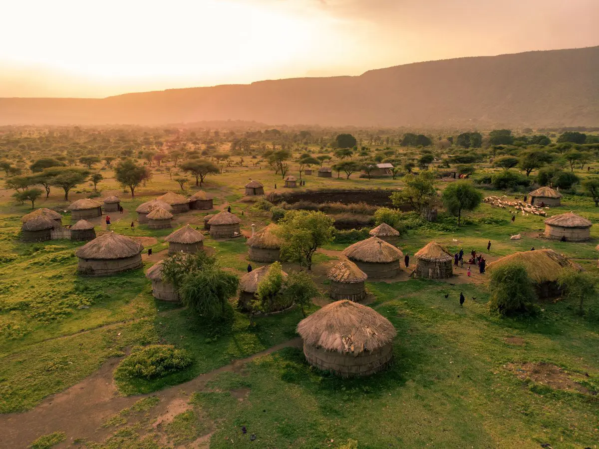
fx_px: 415
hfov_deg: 71.6
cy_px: 224
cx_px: 300
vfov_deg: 56.8
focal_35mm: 24
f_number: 2.8
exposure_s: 1/240
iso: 100
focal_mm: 4.5
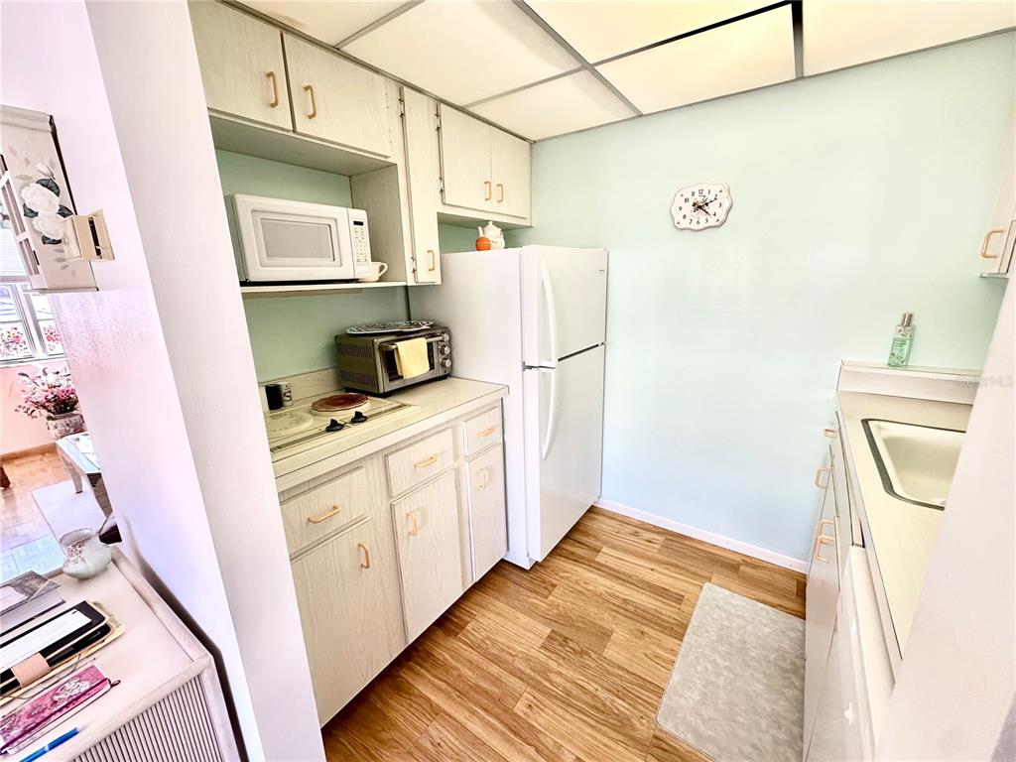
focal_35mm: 14
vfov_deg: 85.7
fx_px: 411
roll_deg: +1.3
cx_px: 508
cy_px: 381
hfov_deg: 102.1
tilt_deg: -14.4
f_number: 2.2
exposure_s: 1/120
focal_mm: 2.22
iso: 160
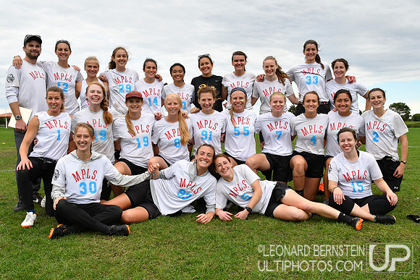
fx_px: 385
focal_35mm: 33
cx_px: 210
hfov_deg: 57.2
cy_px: 140
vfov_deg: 40.0
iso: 1600
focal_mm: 22
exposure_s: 1/800
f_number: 11
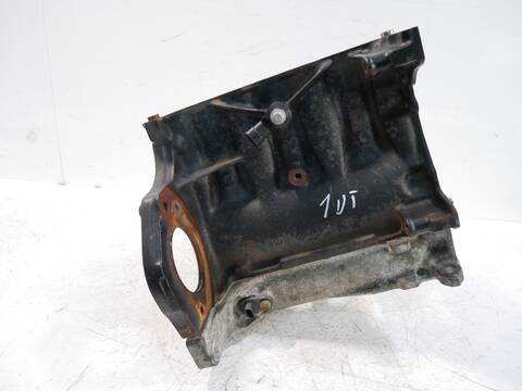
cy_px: 196
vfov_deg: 53.1
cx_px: 261
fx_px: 392
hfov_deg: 67.3
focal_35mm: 26
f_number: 3.5
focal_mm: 13
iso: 2500
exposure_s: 1/125
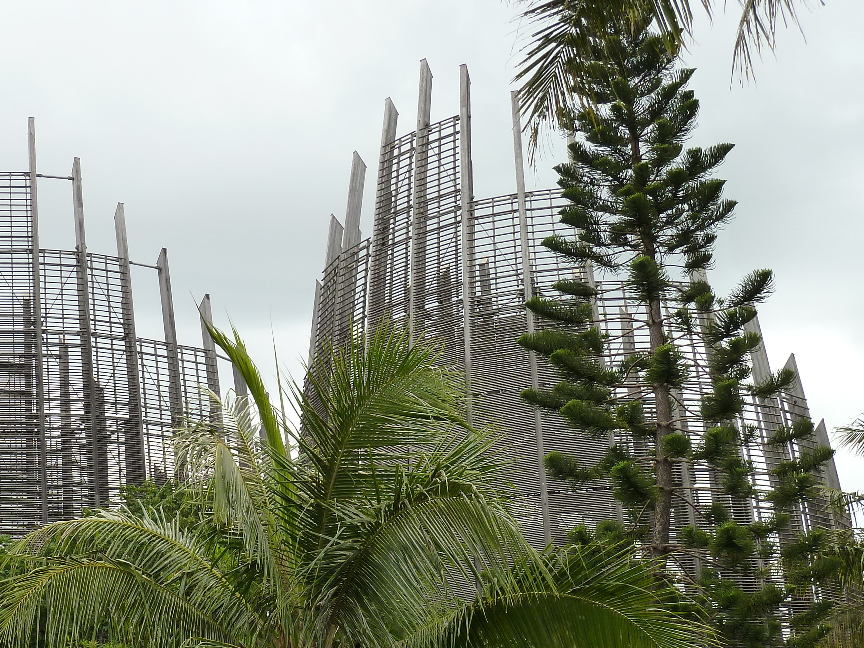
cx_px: 272
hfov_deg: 30.0
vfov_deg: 22.7
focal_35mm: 64
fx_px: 1597
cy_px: 477
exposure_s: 1/100
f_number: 4
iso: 125
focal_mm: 6.5
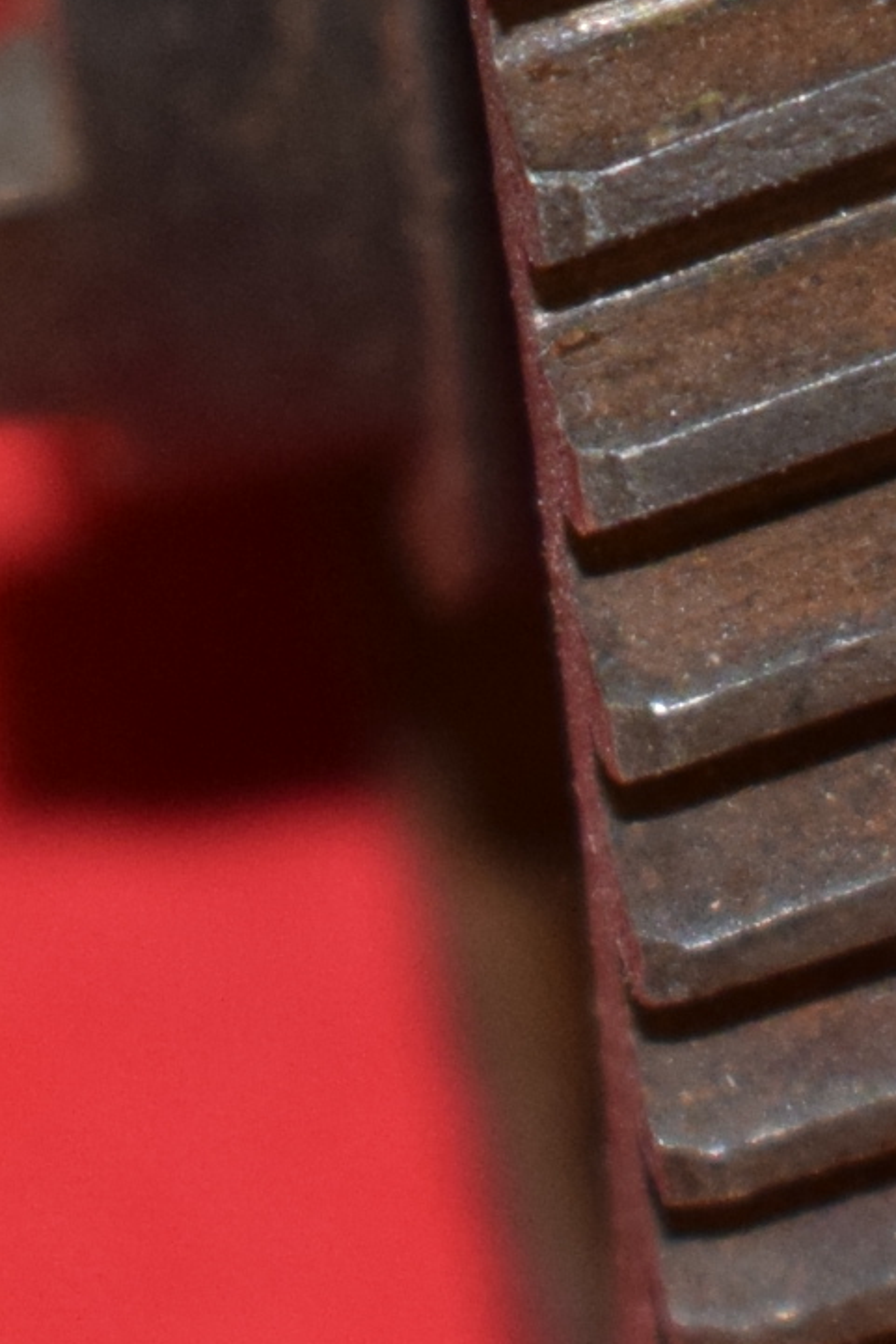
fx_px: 15713
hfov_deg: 3.3
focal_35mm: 421
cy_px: -796
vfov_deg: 4.9
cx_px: 842
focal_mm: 45
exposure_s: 1/60
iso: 640
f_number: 5
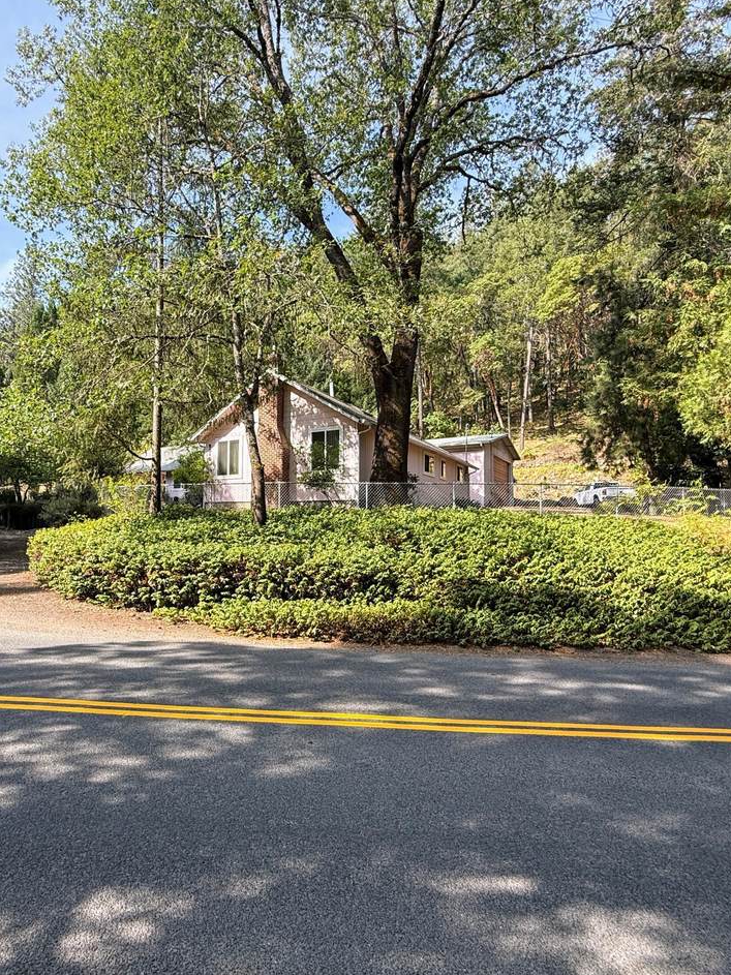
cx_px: 264
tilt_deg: +4.1
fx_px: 535
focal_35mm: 19
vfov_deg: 84.7
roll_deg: -1.0
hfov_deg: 67.4
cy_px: 488
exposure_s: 1/579
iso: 64
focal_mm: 2.22
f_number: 2.2
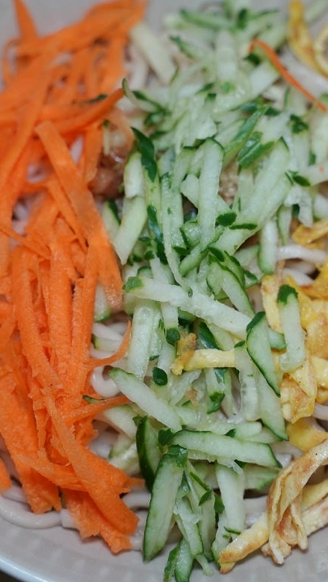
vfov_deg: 24.5
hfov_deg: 13.9
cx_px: 188
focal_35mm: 87
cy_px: 286
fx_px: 1345
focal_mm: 54
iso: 125
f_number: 4
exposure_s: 1/60
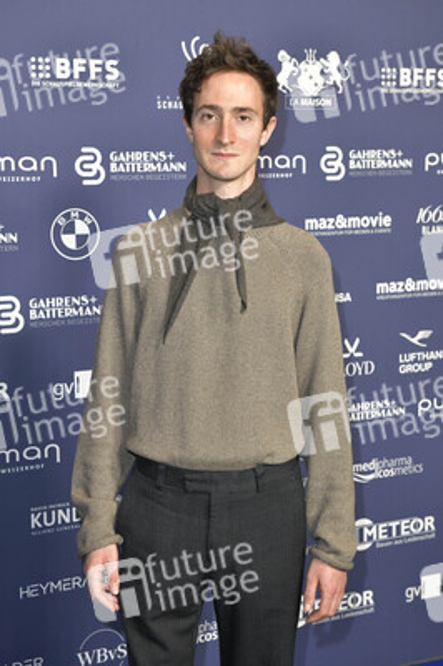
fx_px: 1072
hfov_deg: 23.3
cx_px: 222
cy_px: 333
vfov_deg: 34.5
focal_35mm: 58
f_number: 6.3
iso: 2000
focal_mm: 58
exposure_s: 1/200
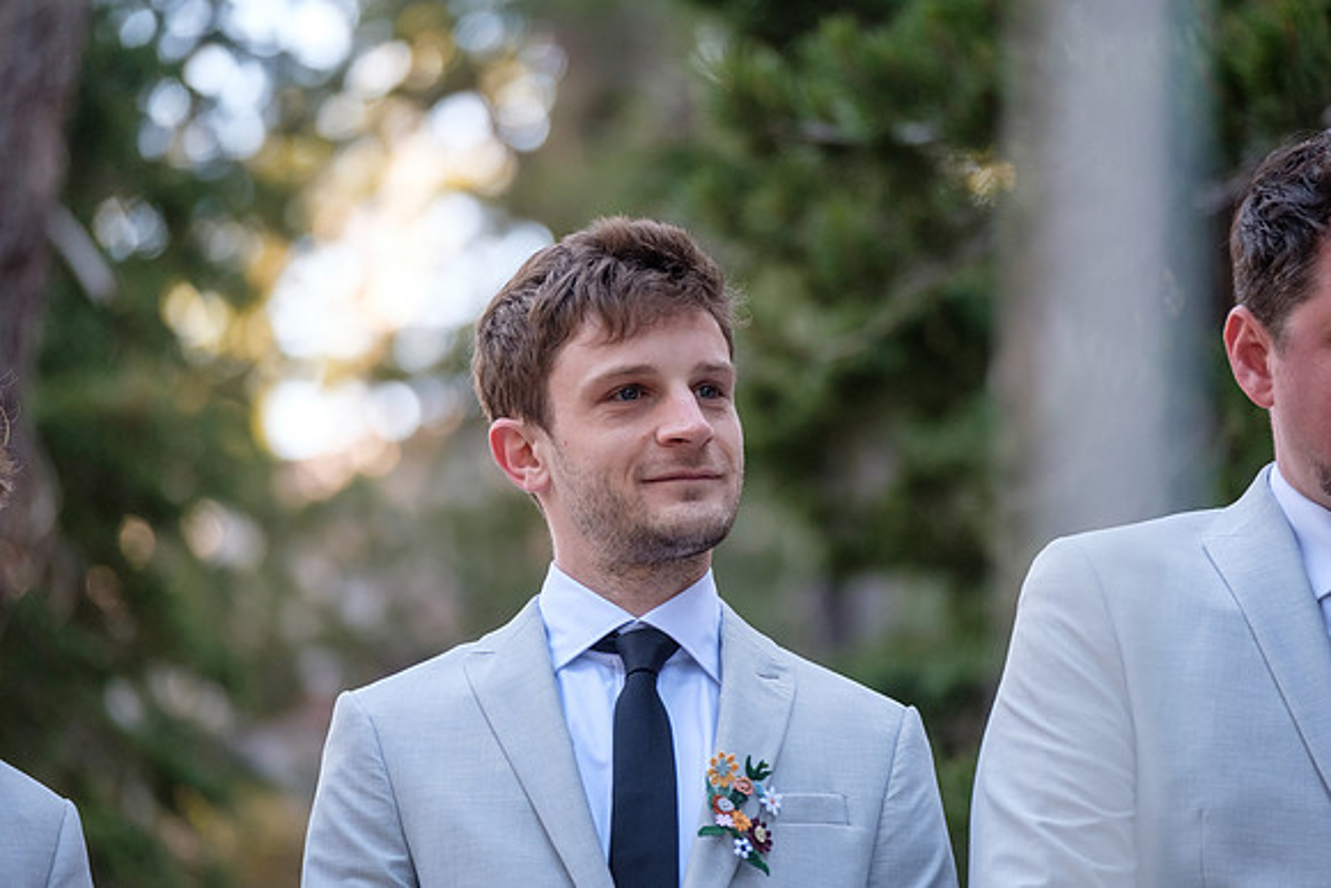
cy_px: 444
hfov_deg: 10.6
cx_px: 666
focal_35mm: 194
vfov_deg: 7.1
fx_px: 7174
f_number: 2.8
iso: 1000
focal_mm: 129.2
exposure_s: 1/350
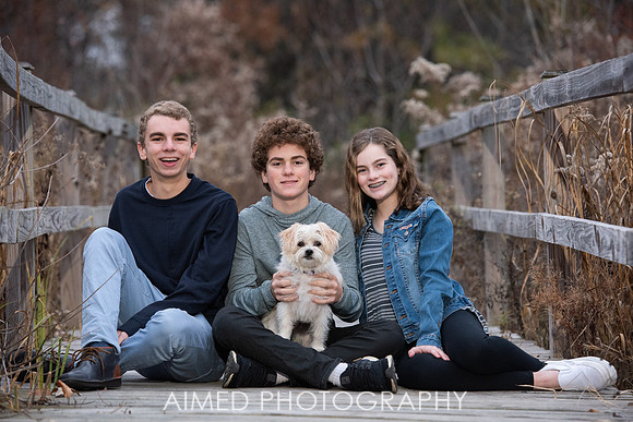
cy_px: 211
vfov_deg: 8.5
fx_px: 2835
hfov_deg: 12.7
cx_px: 318
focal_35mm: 161
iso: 1600
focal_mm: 160
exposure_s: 1/200
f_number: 5
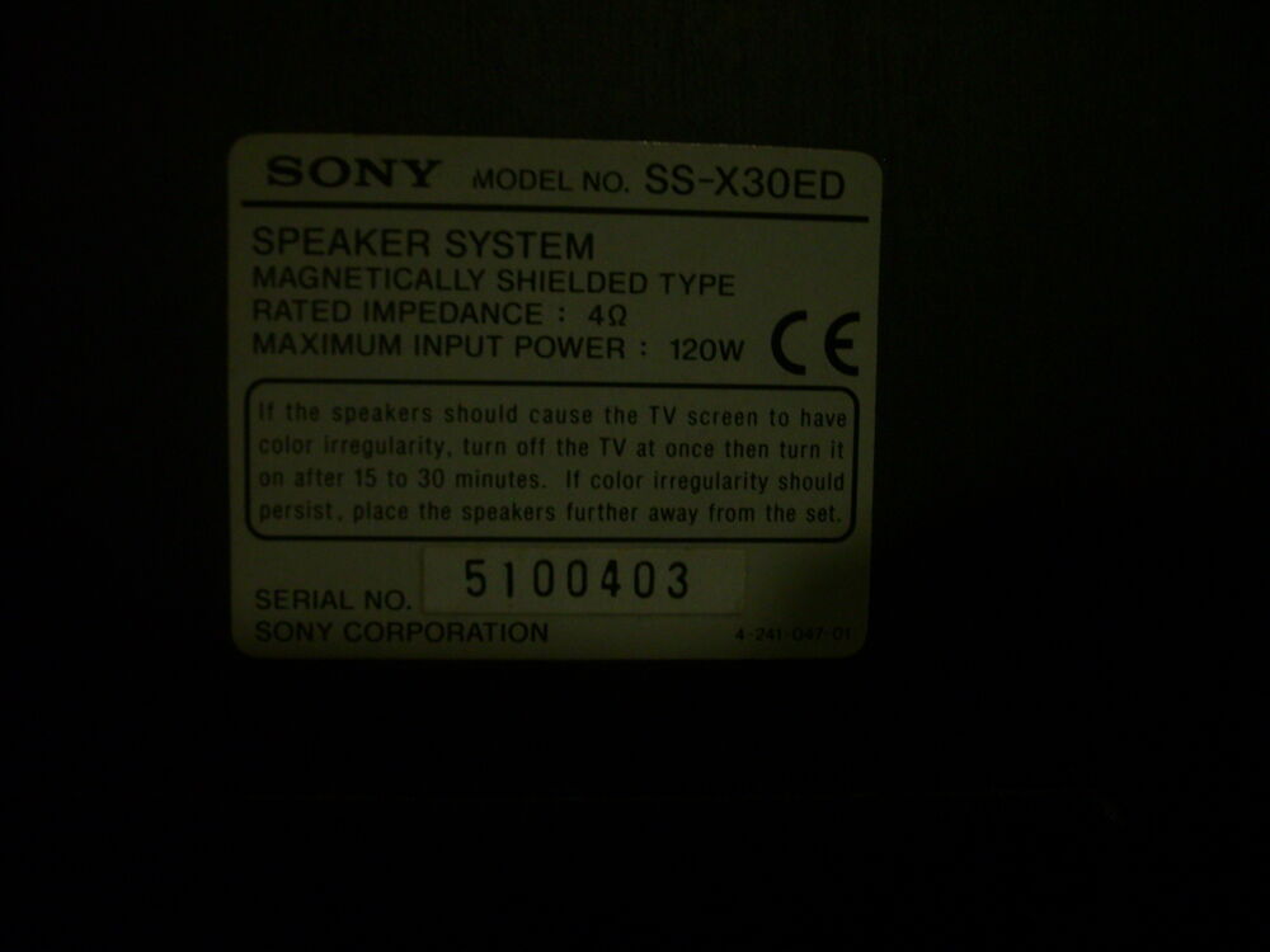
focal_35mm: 35
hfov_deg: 52.6
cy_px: 476
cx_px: 635
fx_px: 1284
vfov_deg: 40.7
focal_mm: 5.8
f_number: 2.8
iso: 100
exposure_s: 1/30
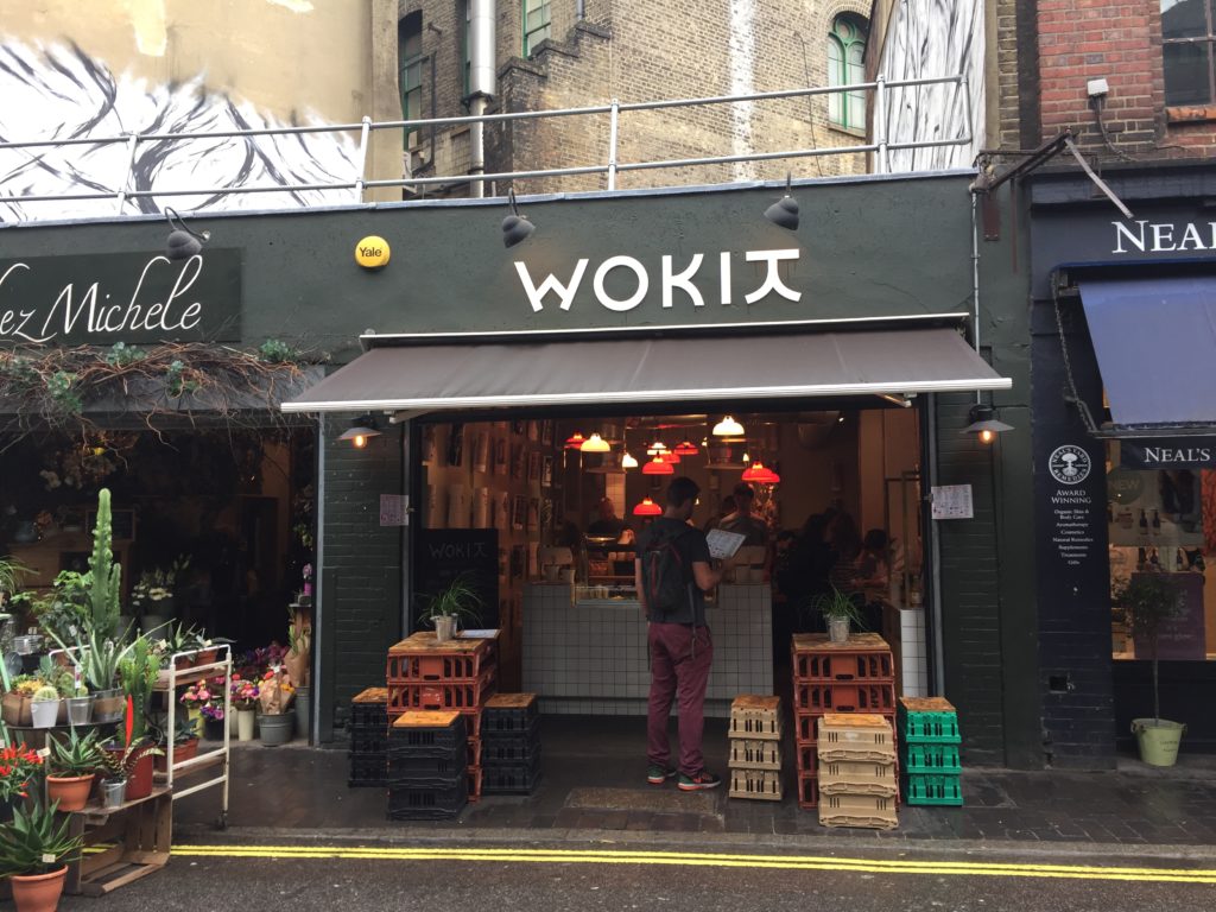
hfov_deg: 61.7
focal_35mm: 29
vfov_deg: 48.2
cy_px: 456
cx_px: 608
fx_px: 1019
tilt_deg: +3.8
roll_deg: +0.0
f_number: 2.2
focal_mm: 4.15
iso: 32
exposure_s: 1/50
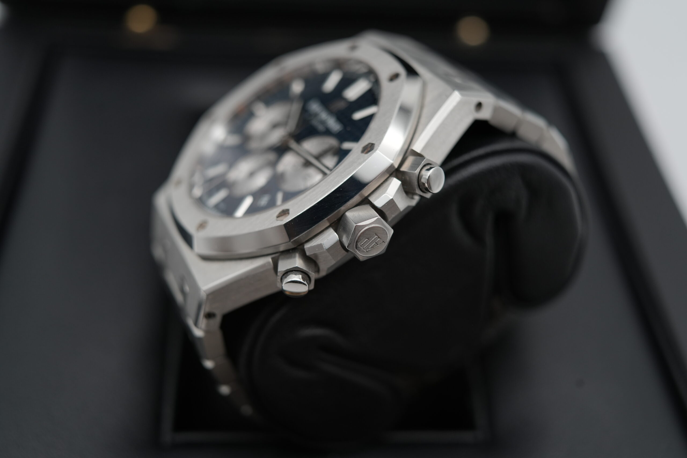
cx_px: 344
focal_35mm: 35
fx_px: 668
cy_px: 229
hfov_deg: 54.4
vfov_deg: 37.9
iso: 400
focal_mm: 35
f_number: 5
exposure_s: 1/250
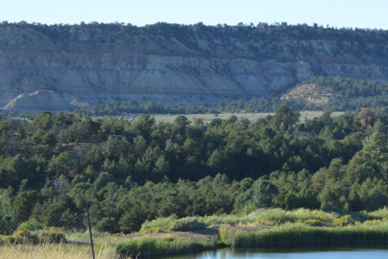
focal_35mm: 191
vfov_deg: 7.2
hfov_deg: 10.6
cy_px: 161
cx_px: 464
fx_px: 2059
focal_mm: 50
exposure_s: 1/200
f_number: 7.1
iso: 100
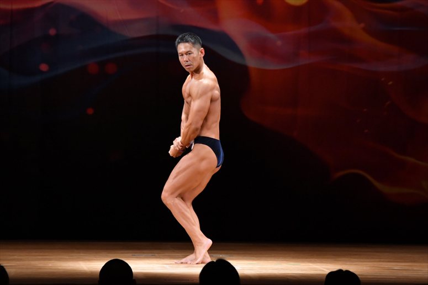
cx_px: 214
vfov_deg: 5.7
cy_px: 142
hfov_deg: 8.6
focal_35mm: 240
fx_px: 2852
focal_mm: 160
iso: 4000
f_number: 5.6
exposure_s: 1/400
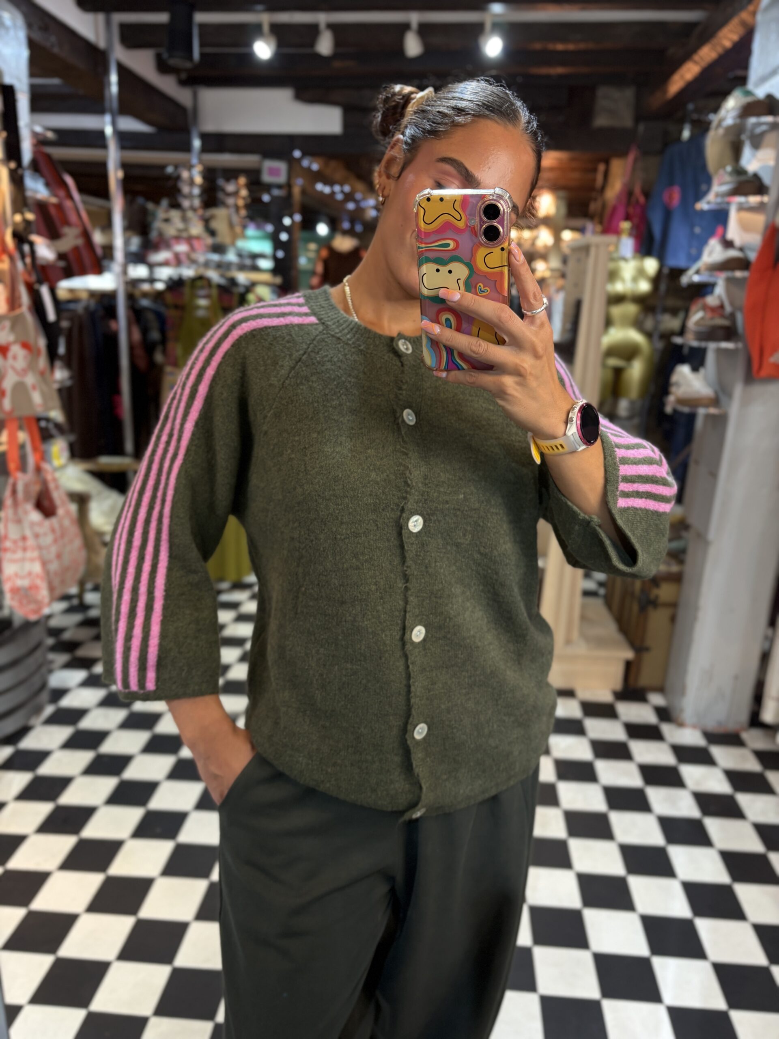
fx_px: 780
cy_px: 520
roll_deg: -1.4
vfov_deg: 67.3
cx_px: 390
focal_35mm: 26
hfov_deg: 53.1
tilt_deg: -24.0
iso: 125
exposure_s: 1/50
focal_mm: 5.96
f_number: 1.6
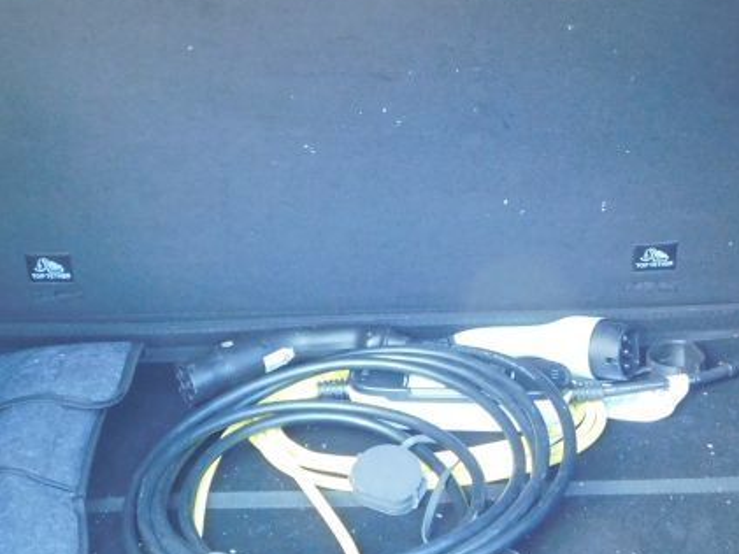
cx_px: 448
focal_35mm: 73
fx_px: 1559
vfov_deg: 20.0
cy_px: 142
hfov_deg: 26.6
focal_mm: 5.3
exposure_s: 1/30
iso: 360
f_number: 3.2
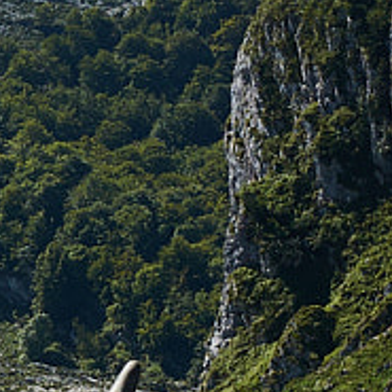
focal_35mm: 367
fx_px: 4702
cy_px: 299
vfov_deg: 4.8
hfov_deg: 4.5
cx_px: -1006
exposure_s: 1/250
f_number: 11
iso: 200
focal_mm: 50
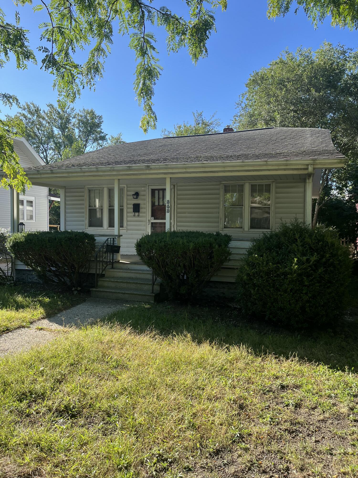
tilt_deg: -1.4
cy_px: 239
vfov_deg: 67.3
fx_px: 359
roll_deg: -1.8
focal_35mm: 26
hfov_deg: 53.1
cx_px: 179
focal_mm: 5.1
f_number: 1.6
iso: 50
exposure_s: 1/1117
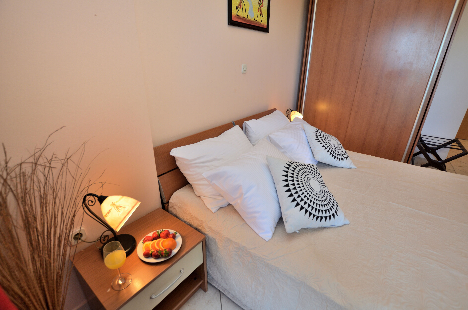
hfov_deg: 95.1
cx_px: 234
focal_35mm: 16
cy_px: 155
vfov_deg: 71.8
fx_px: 214
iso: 280
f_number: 4
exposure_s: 1/60
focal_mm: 11
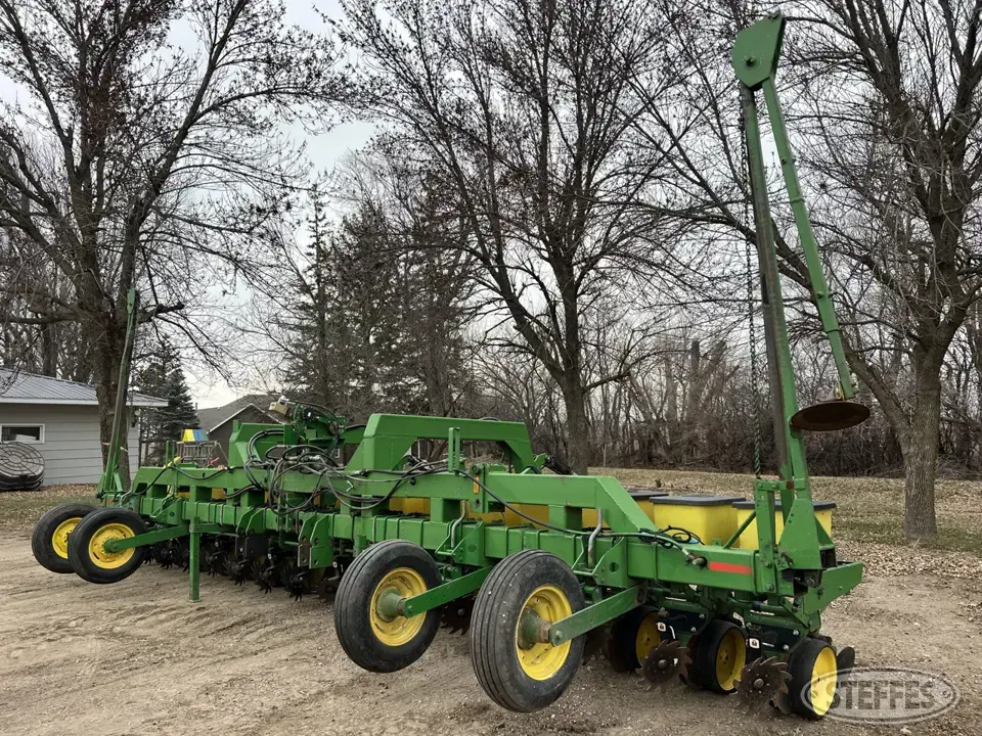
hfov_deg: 67.3
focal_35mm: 26
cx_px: 491
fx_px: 738
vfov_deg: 53.1
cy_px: 368
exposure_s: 1/853
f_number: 1.5
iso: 50
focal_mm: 5.7
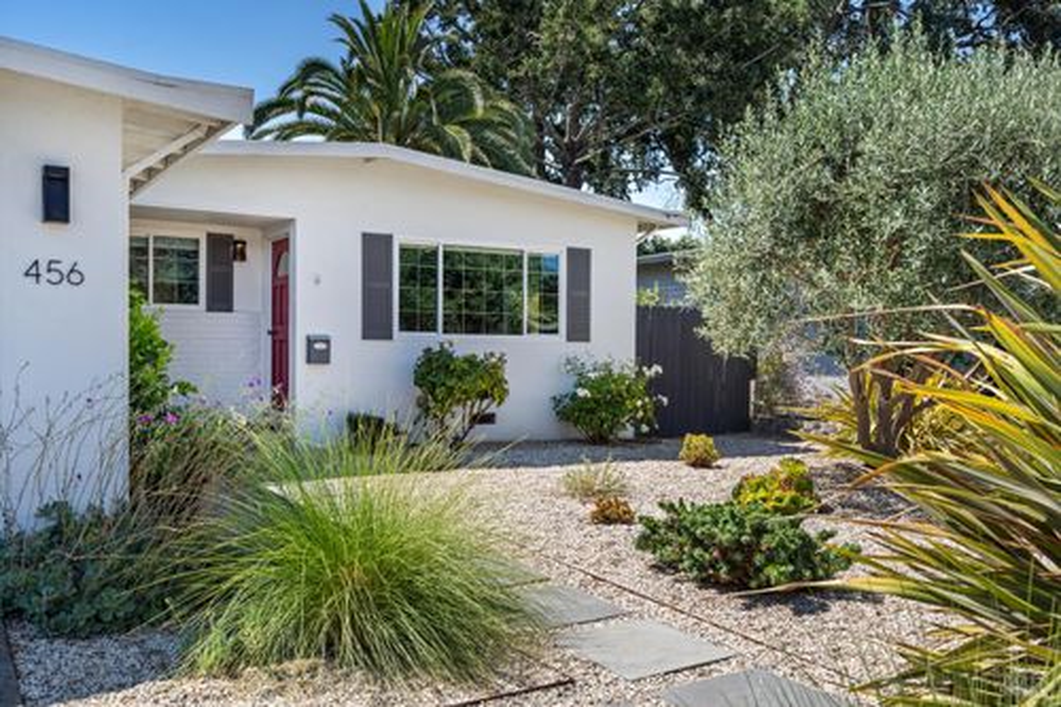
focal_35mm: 32
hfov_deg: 58.7
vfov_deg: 41.1
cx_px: 530
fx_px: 943
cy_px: 354
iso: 160
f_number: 8
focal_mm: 32
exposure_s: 1/125
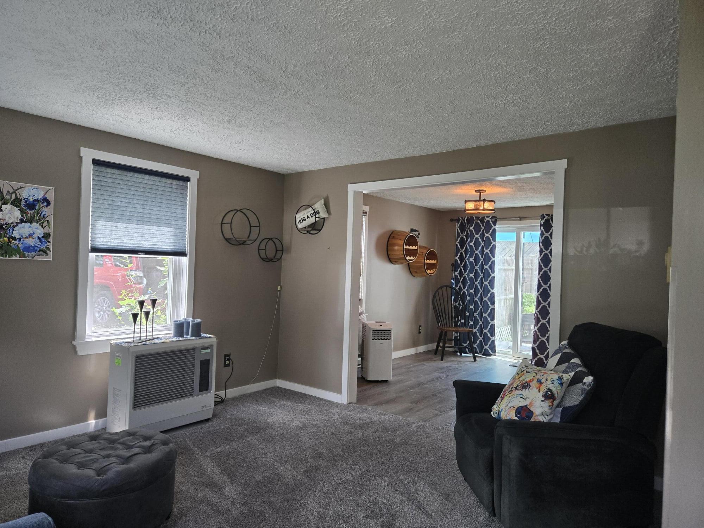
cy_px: 264
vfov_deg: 58.9
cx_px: 352
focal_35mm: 23
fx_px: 468
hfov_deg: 73.9
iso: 160
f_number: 1.8
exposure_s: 1/180
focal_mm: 5.4
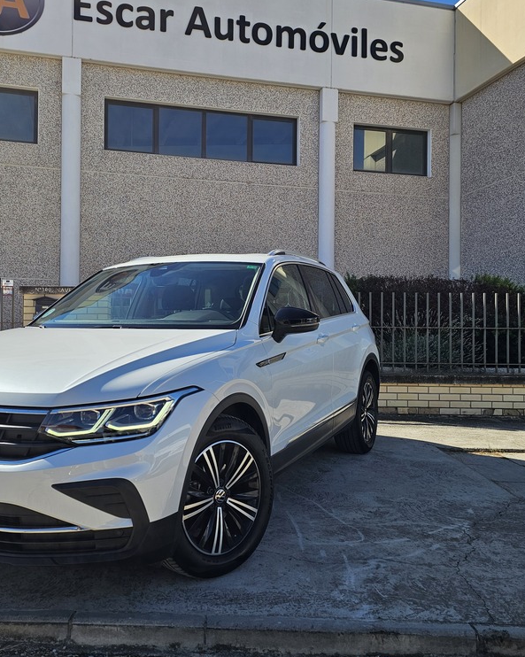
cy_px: 322
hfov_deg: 46.7
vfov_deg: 57.2
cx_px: 197
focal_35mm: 31
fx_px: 602
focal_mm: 6.3
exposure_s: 1/2000
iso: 32
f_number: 1.7
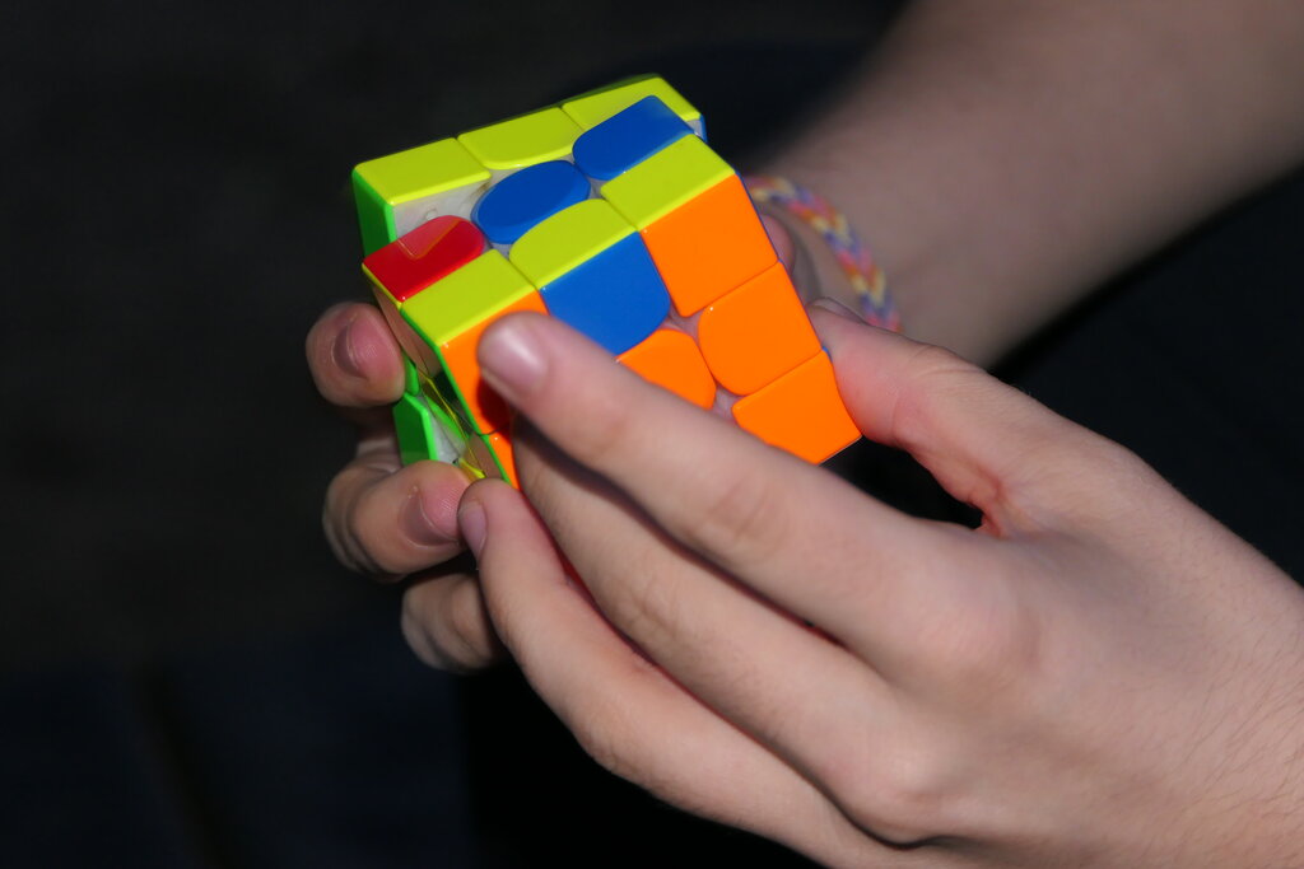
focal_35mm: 154
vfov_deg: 8.9
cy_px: 434
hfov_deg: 13.3
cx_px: 652
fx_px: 5579
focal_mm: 56.7
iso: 800
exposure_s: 1/15
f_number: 4.3
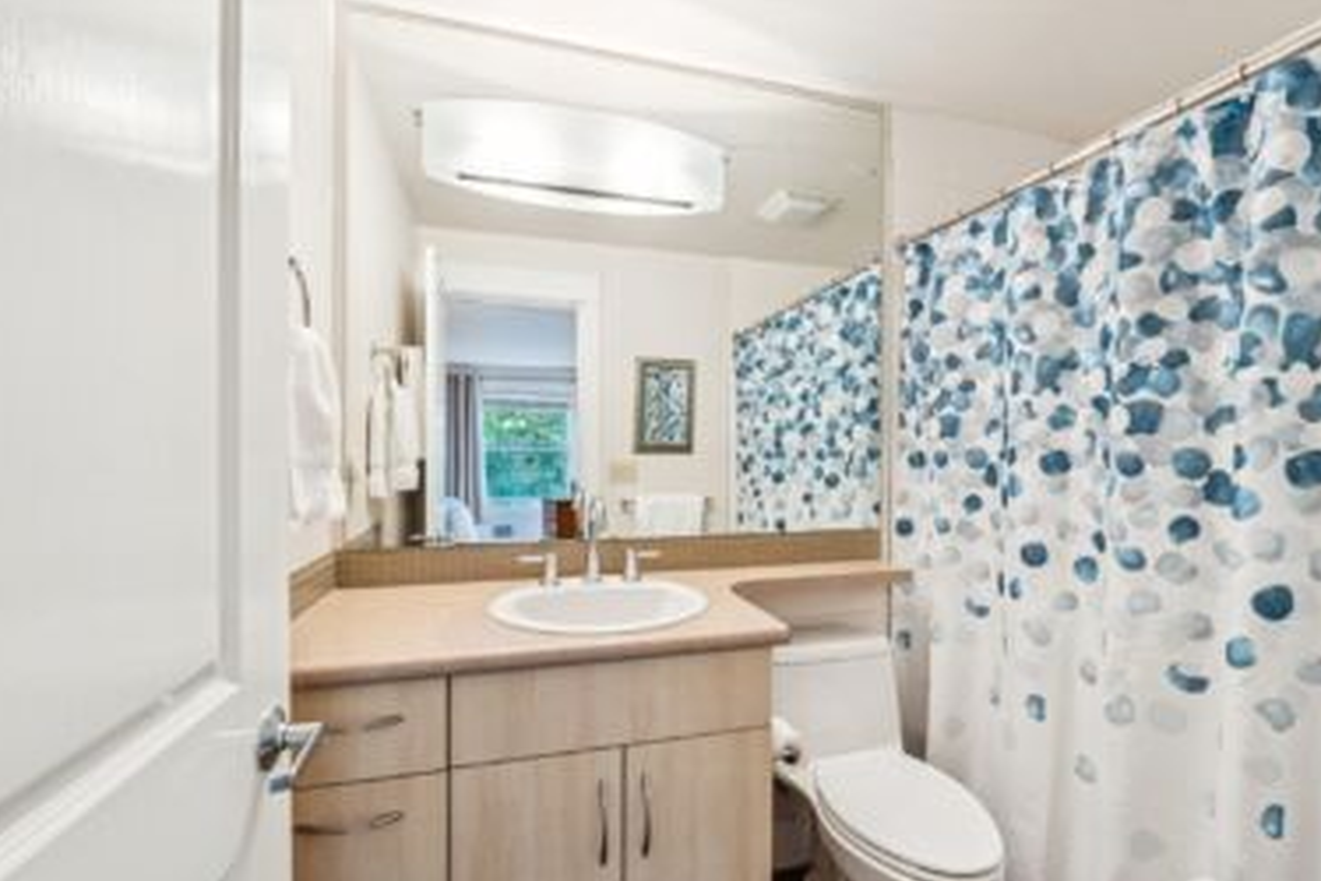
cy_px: 460
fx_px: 587
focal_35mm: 16
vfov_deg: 73.7
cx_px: 680
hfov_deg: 96.7
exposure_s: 1/4
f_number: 9
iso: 250
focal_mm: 10
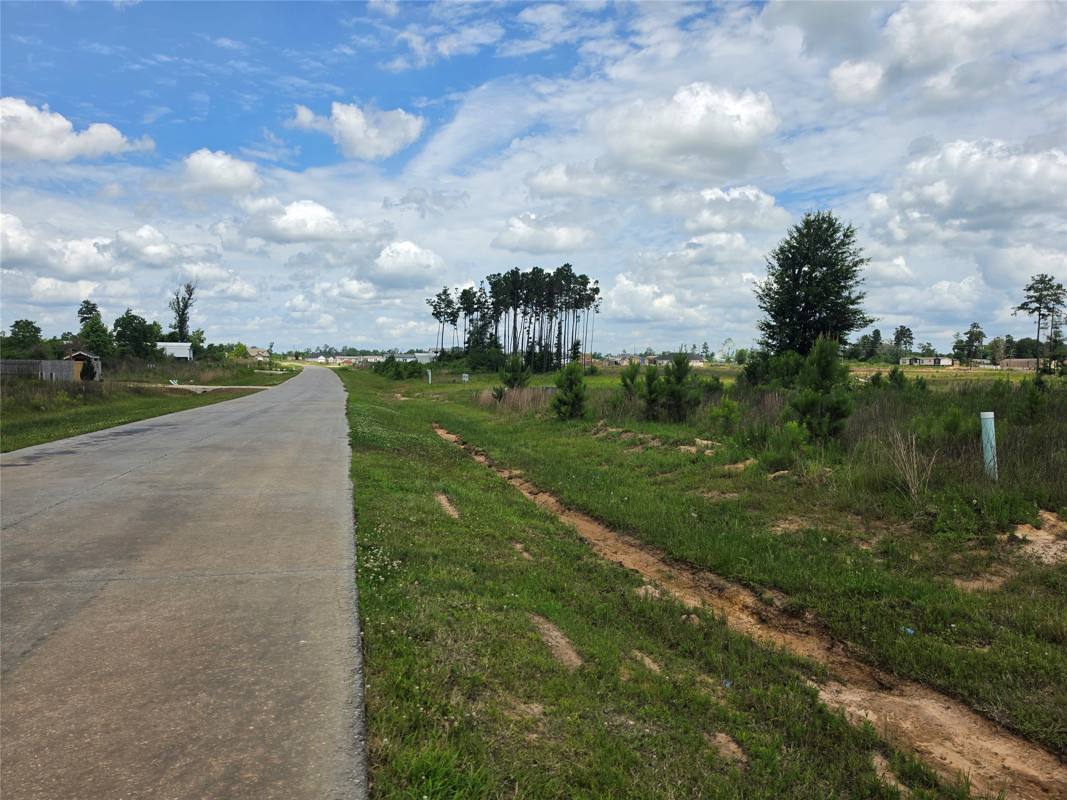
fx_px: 709
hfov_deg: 73.9
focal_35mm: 23
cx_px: 534
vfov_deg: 58.9
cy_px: 400
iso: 64
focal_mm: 6.5
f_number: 1.4
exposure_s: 1/7939
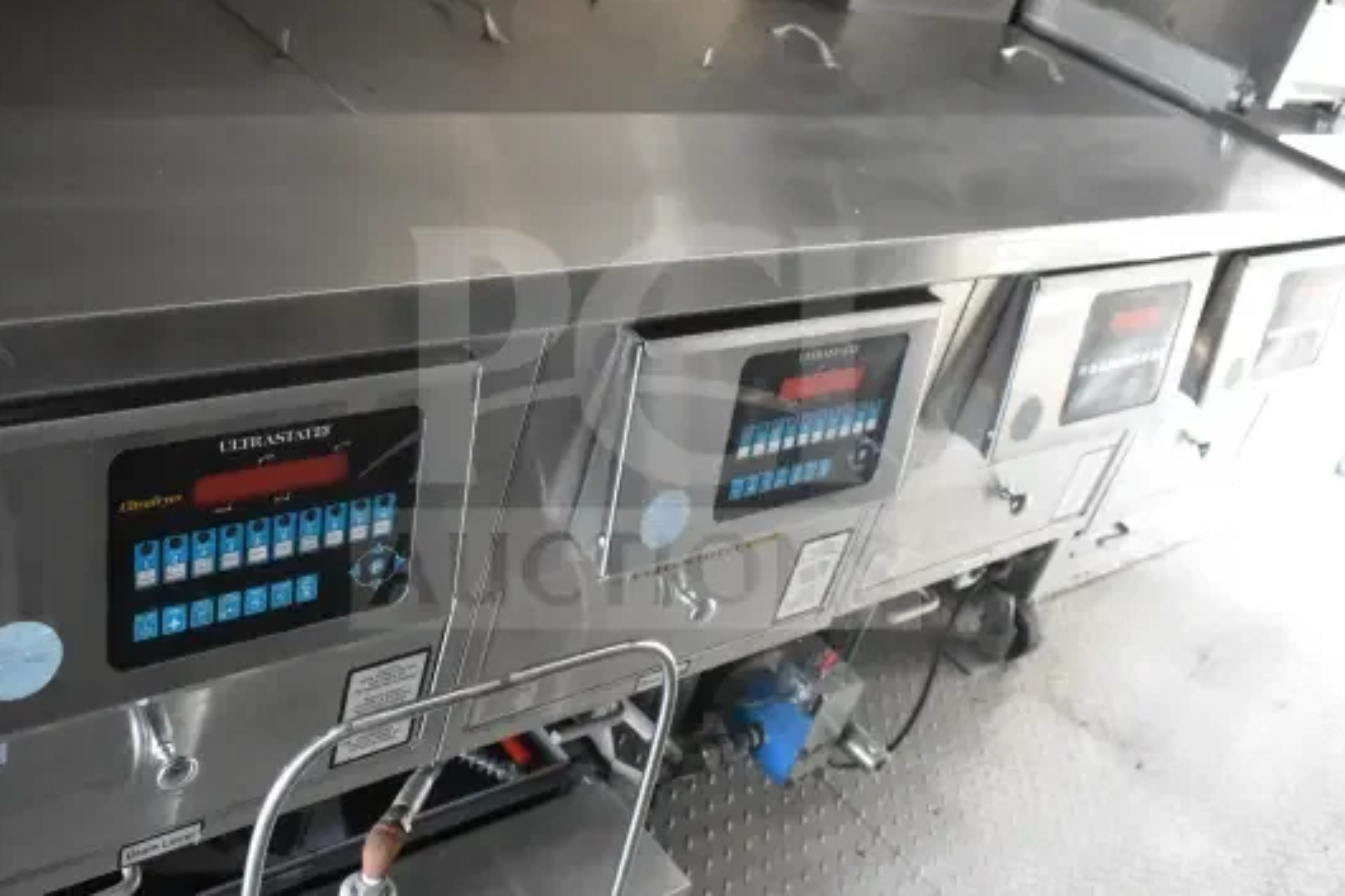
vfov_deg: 35.0
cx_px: 634
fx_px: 1419
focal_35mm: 38
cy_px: 428
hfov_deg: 50.7
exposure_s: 1/100
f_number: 5
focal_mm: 22
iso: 6400
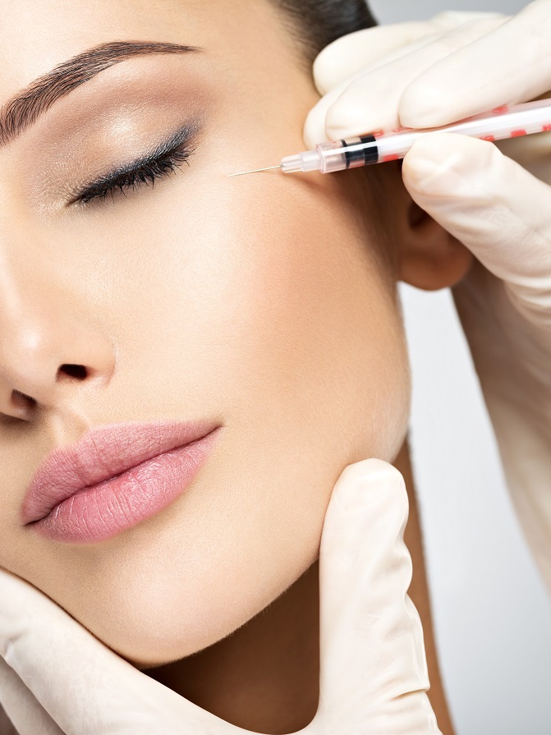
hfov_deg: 11.7
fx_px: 2675
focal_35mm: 126
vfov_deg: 15.6
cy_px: 369
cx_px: 118
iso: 100
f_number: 10
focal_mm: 120
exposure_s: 1/125
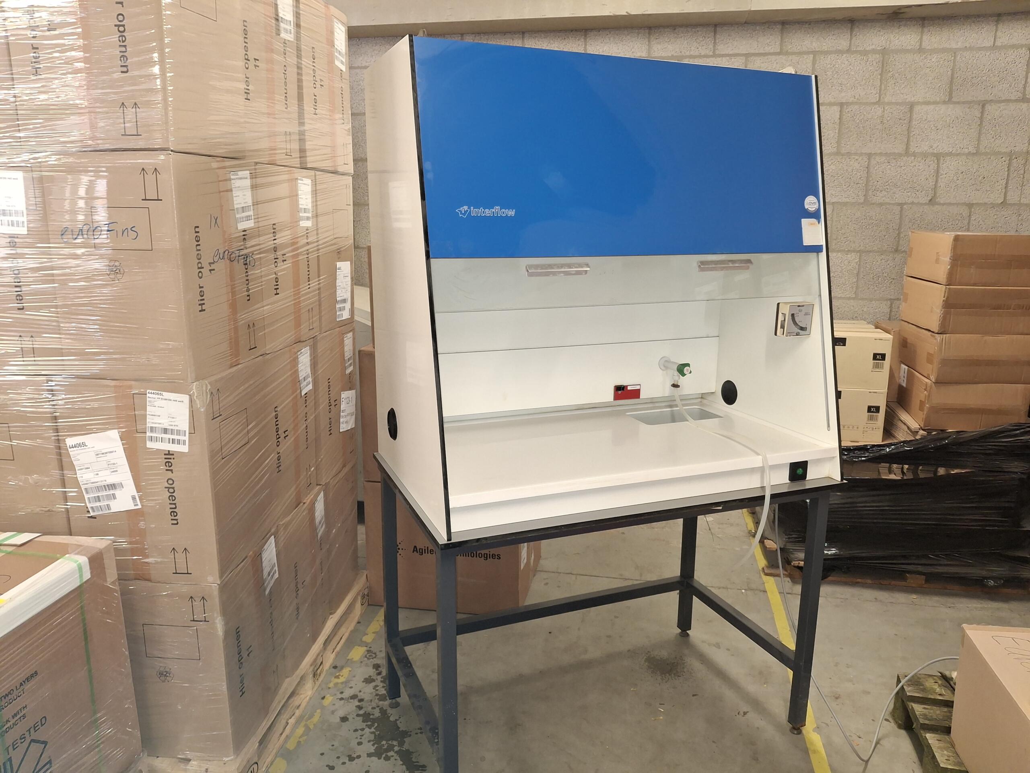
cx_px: 515
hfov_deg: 69.4
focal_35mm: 25
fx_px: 744
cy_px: 386
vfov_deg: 54.9
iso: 250
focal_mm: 4.69
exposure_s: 1/33
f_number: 1.8
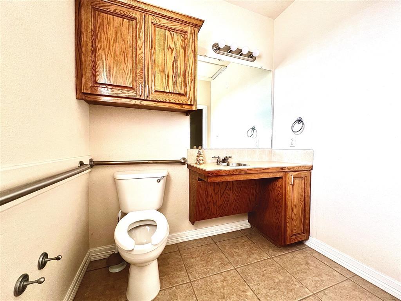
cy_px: 150
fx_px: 151
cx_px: 200
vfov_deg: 89.9
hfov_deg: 106.2
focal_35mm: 13
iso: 200
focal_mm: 1.57
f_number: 1.8
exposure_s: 1/99
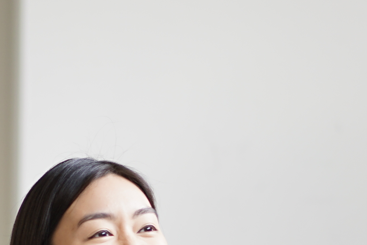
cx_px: 31
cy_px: 484
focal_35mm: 259
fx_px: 2640
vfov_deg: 5.2
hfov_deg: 7.9
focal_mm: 55
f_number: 1.8
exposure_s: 1/60
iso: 160
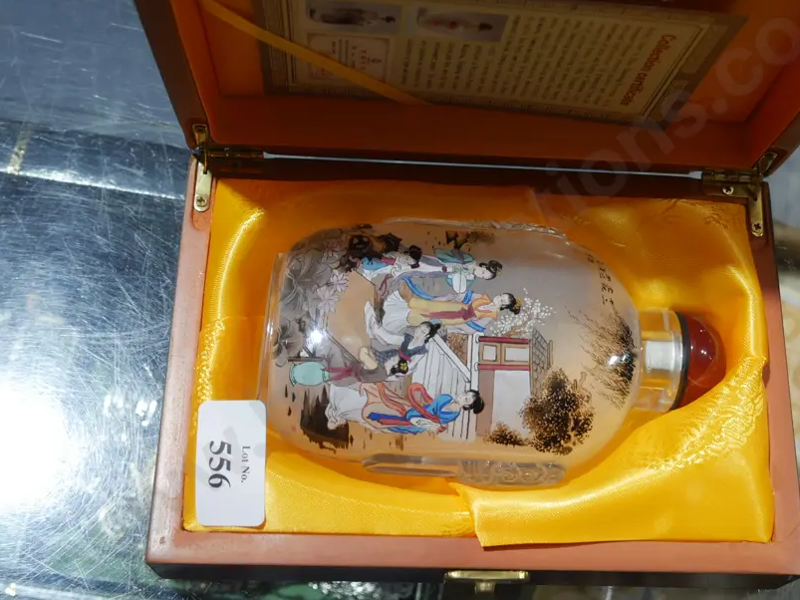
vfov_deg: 28.5
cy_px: 262
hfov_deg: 37.3
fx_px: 1178
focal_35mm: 51
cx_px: 484
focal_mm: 20
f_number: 4.5
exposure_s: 1/60
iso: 320
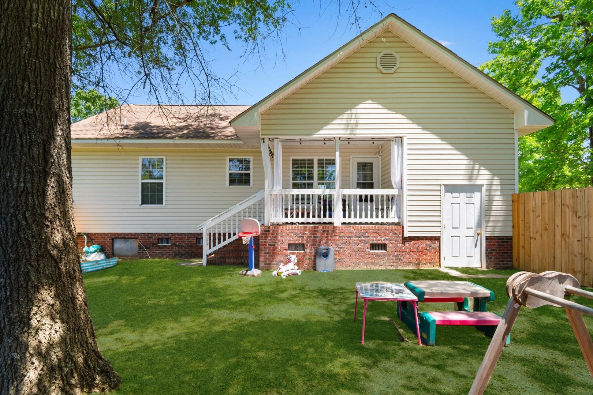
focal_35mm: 15
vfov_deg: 77.3
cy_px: 198
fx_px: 247
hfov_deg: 100.4
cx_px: 296
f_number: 5.6
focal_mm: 10
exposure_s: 1/125
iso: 100
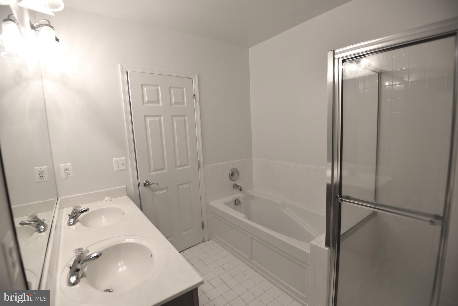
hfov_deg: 96.7
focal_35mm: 16
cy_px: 153
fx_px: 204
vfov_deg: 73.8
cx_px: 229
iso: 400
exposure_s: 1/60
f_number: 4
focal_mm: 16
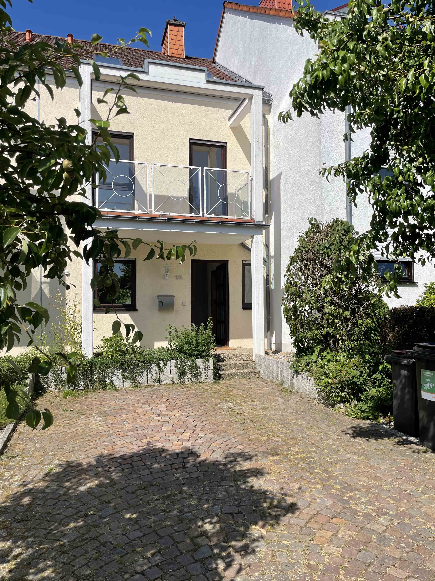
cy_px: 290
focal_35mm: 26
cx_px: 218
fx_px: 436
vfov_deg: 67.3
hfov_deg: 53.1
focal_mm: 4.2
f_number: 1.6
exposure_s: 1/4651
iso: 32
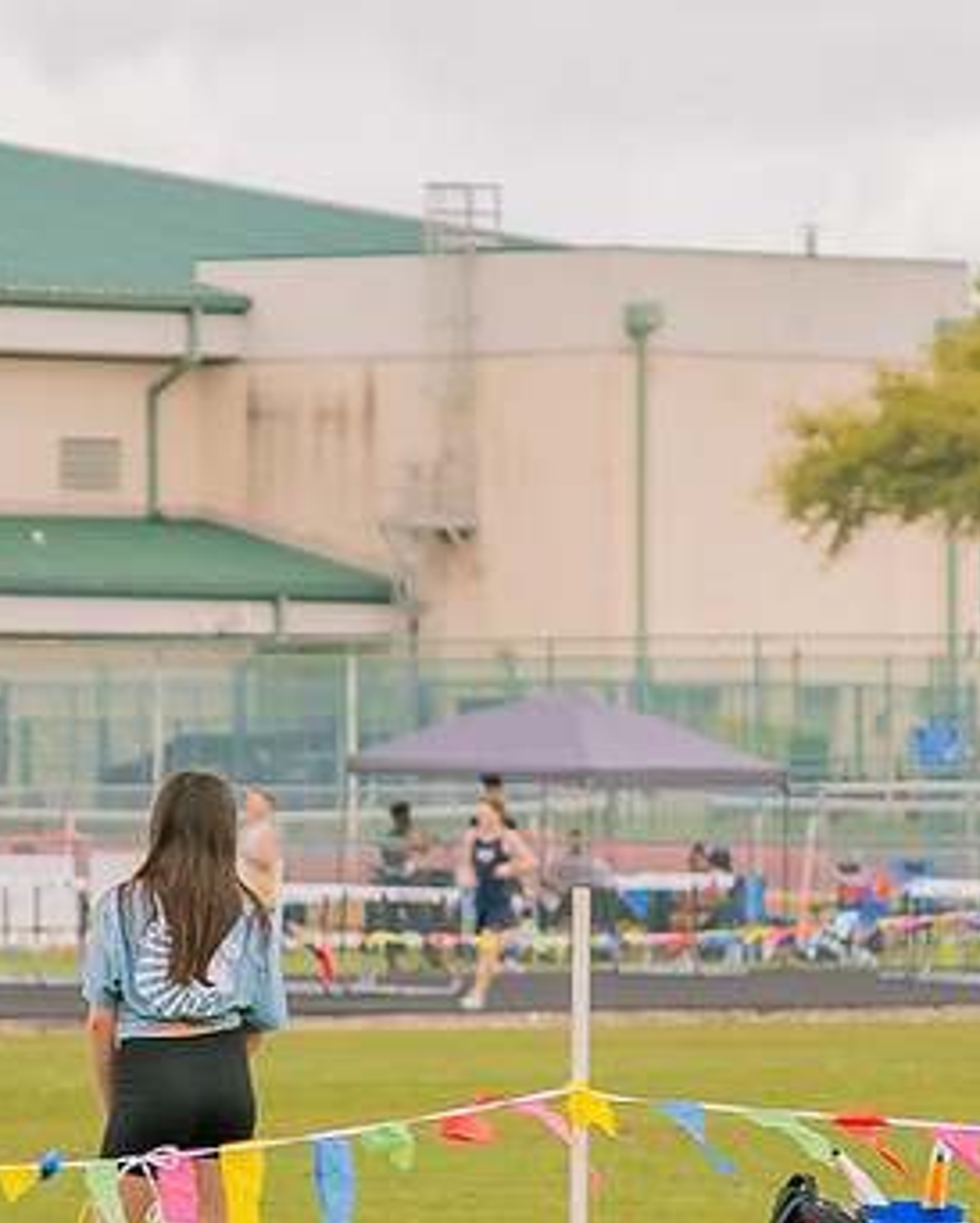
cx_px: 335
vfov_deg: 4.8
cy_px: 644
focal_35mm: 405
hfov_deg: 3.8
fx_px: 14670
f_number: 4
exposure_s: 1/200
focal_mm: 120
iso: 200
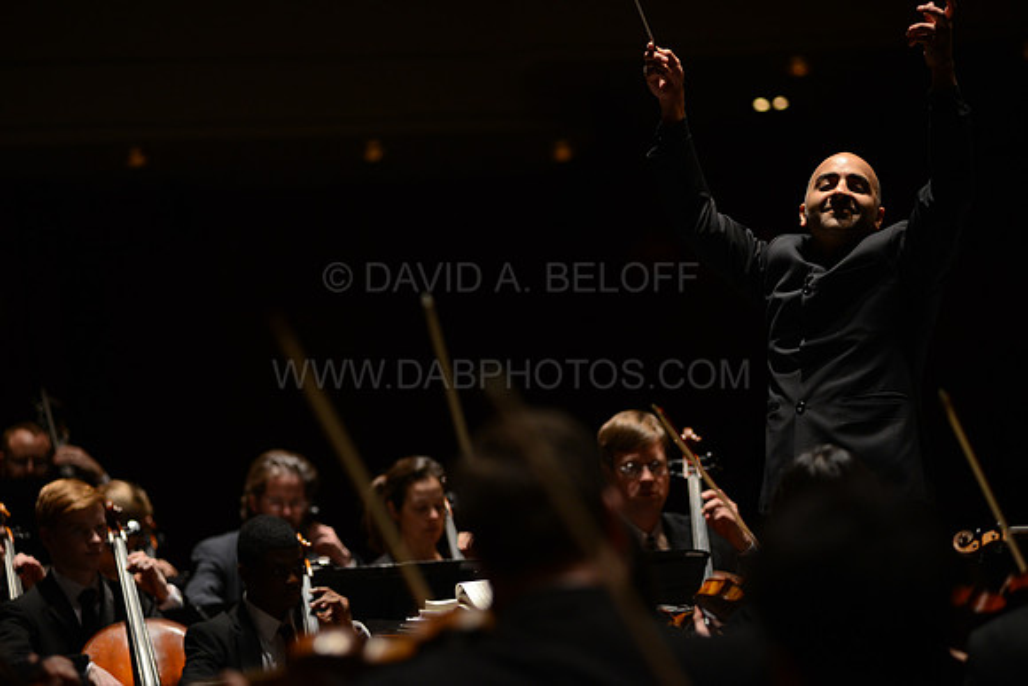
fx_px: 4427
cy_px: 343
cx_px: 514
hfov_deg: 13.2
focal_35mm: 155
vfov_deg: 8.9
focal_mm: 155
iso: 1600
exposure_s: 1/250
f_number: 2.8
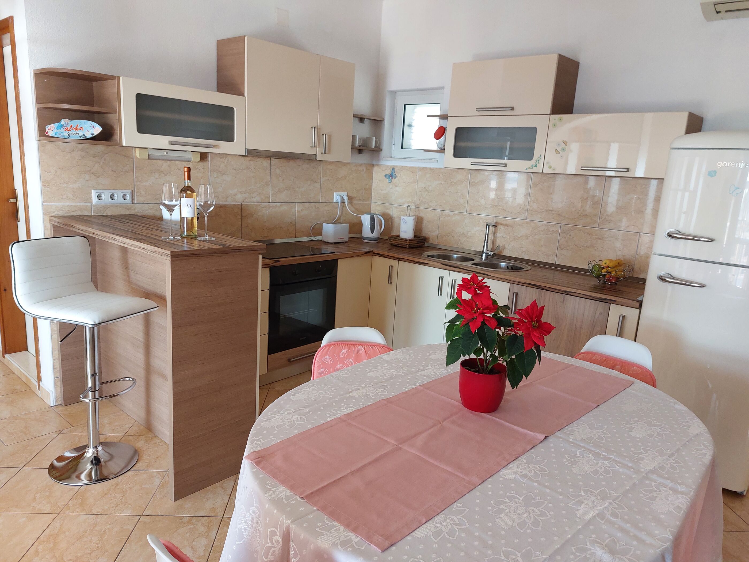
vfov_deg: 54.9
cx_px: 374
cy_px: 281
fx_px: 541
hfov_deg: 69.4
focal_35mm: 25
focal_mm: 5.23
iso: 160
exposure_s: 1/100
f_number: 1.8
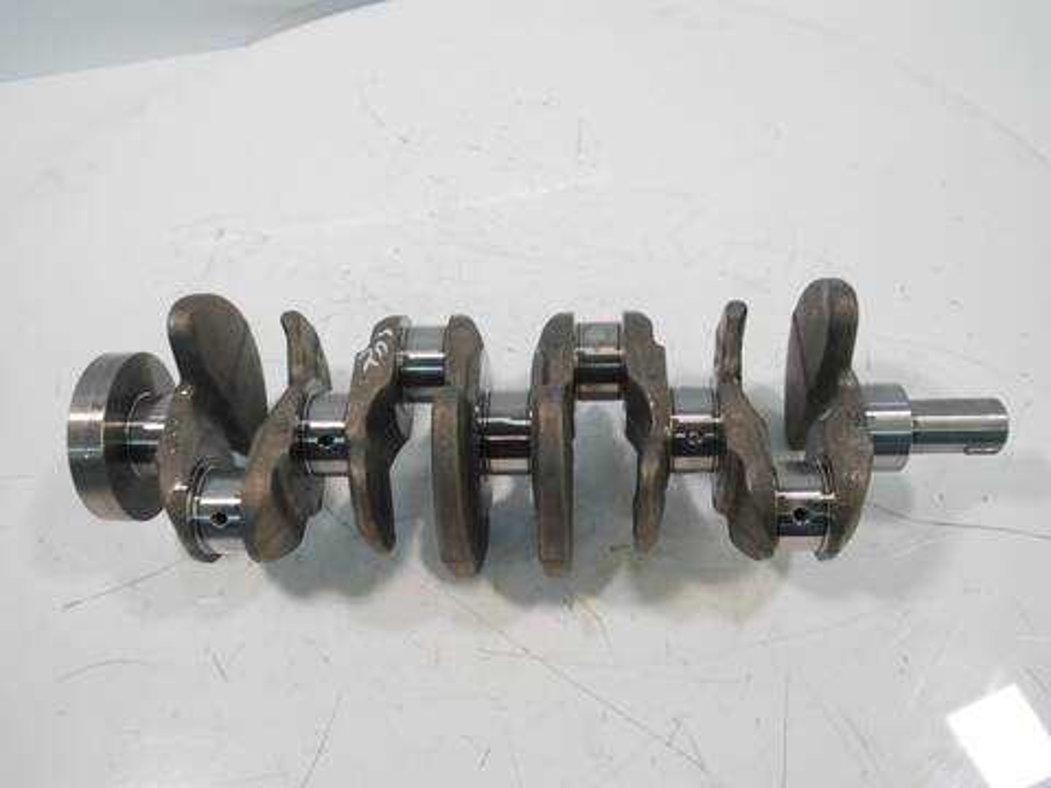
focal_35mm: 30
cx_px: 526
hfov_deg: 60.0
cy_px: 394
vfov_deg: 46.8
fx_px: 911
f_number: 3.6
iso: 800
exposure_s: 1/125
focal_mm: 15
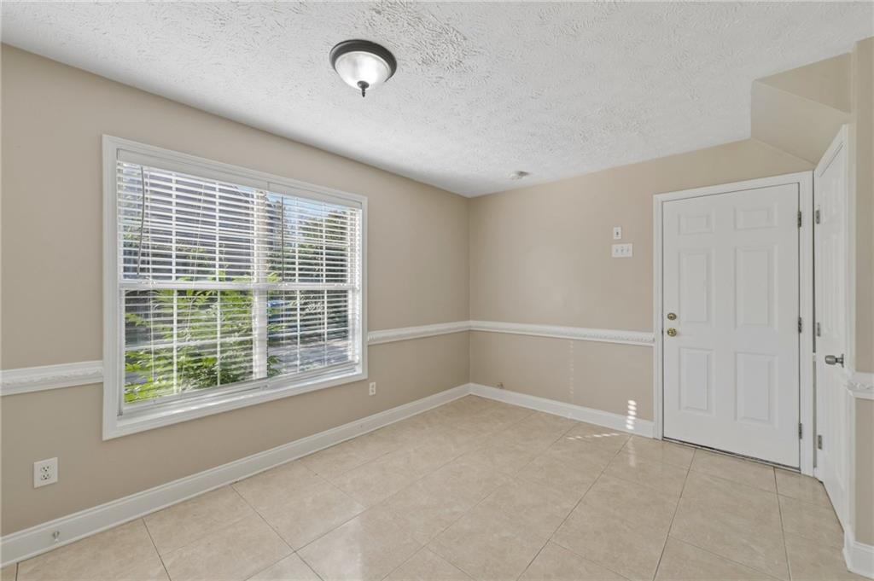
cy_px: 290
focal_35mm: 14
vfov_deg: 81.1
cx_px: 437
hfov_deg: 104.3
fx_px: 340
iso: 200
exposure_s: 1/100
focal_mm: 14
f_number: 8
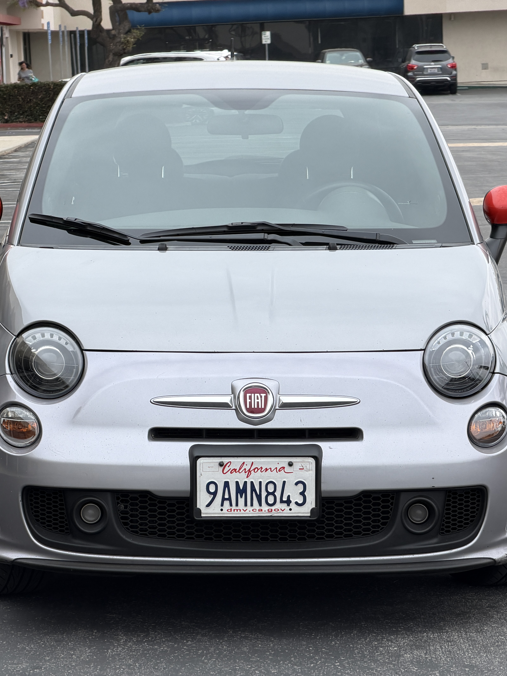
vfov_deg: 14.7
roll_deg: +2.4
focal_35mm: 134
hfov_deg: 11.1
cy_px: 339
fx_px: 2617
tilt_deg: -6.5
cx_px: 230
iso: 40
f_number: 2.8
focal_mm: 16.89
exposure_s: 1/638
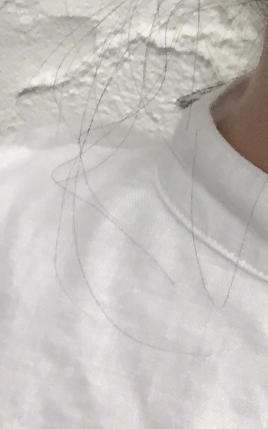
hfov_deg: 7.4
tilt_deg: -9.1
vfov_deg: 11.5
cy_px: -376
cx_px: 649
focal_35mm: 167
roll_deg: +1.6
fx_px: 1950
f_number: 2.2
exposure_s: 1/33
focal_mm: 4.15
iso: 64
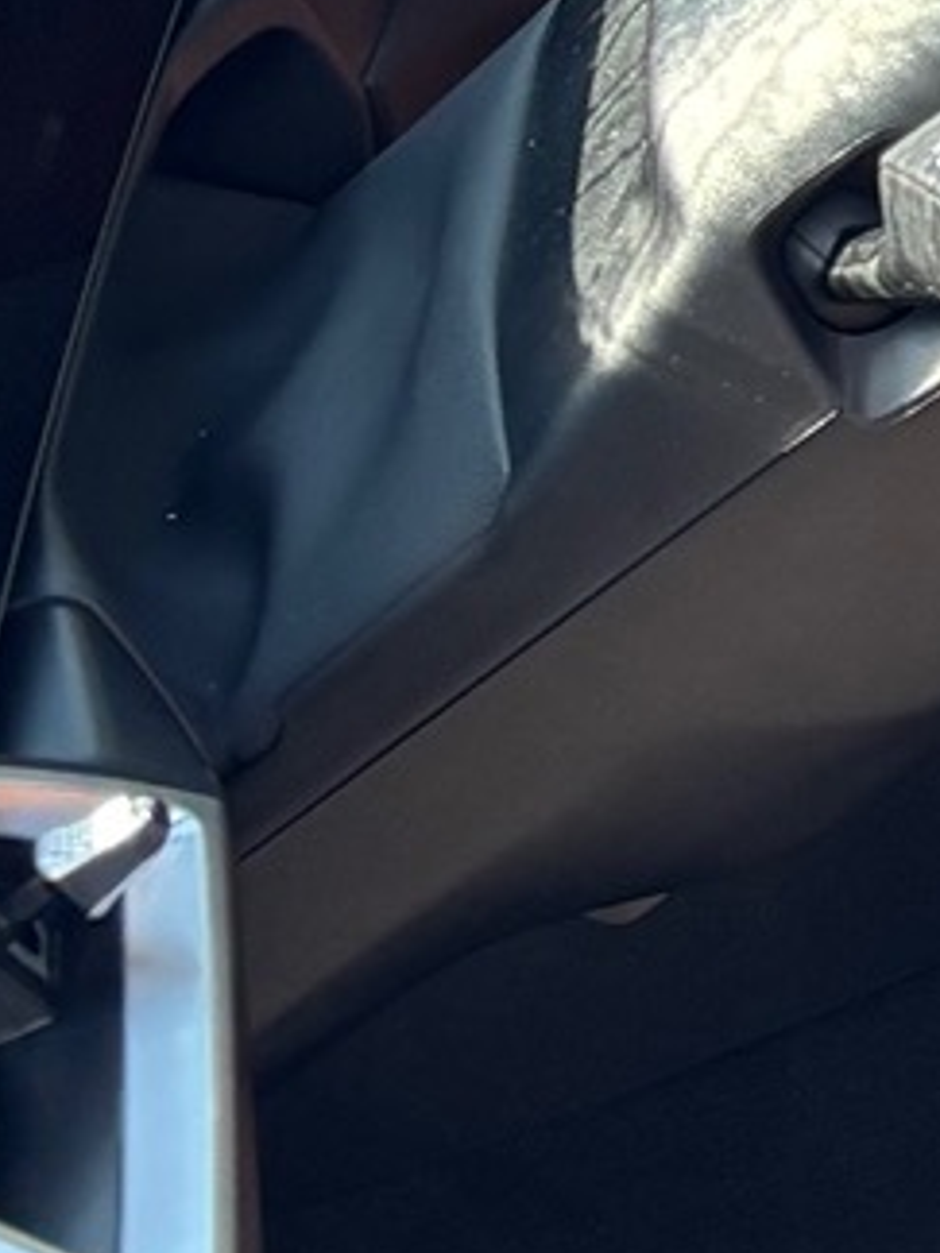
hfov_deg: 7.8
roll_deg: +14.0
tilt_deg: -27.5
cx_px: 2901
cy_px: -394
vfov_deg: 11.8
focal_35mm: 162
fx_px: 5865
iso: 50
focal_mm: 5.96
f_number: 1.6
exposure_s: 1/282
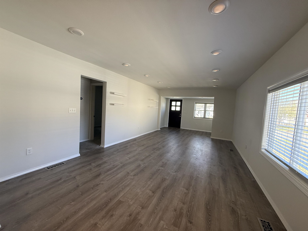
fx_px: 125
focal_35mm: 14
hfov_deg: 102.1
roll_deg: -3.2
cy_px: 116
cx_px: 154
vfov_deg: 85.7
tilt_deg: -2.3
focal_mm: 2.22
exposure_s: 1/120
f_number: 2.2
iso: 200
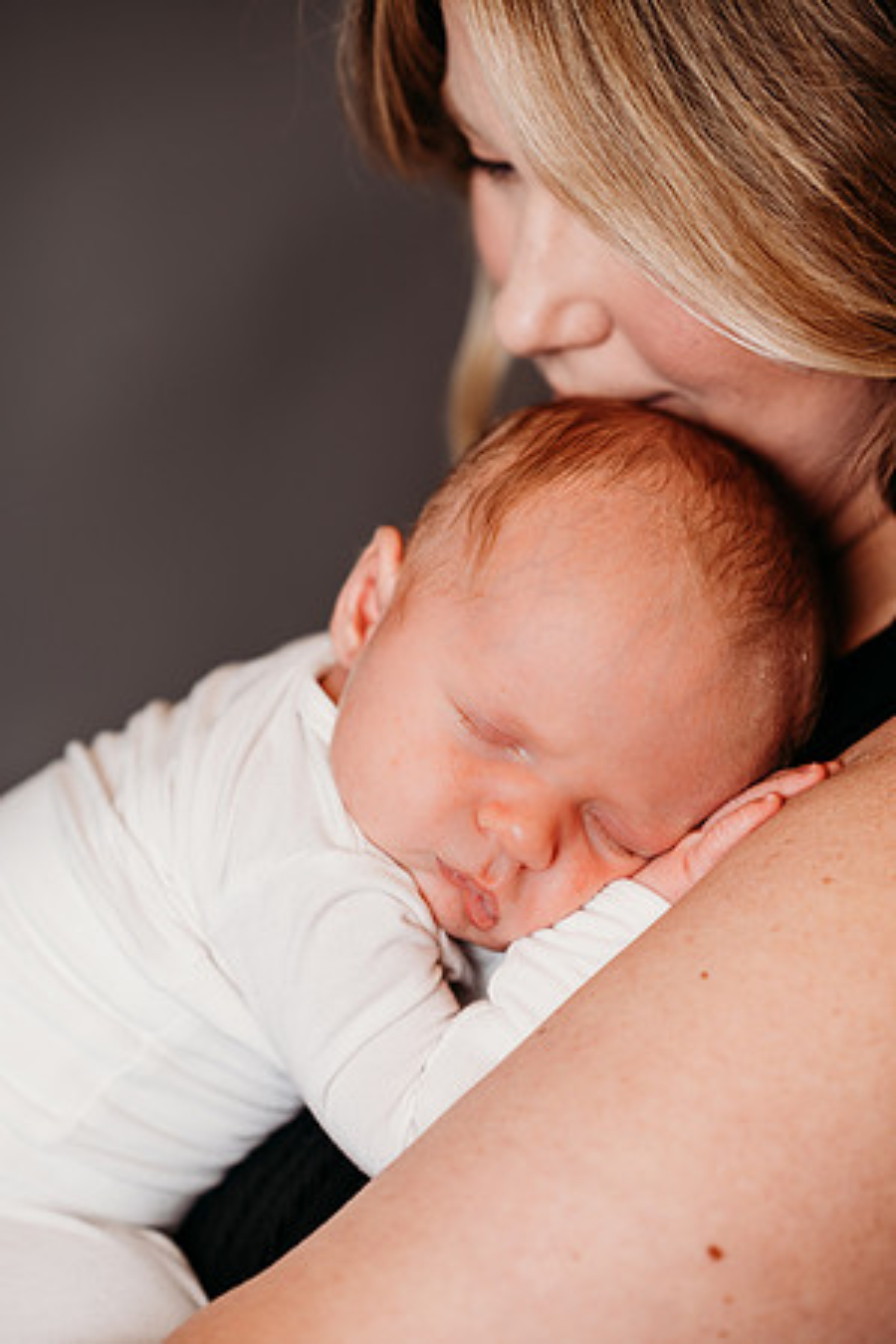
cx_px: 448
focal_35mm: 85
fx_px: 3173
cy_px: 672
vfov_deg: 23.9
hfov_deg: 16.1
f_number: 2.5
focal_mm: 85
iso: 160
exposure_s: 1/160
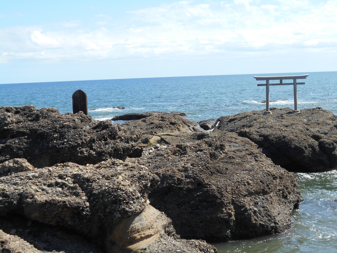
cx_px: 168
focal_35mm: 58
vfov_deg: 25.2
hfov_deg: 33.2
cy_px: 126
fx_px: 565
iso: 80
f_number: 4.9
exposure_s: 1/400
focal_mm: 10
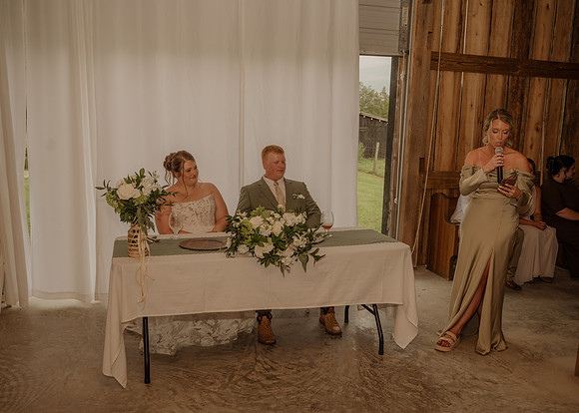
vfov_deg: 43.3
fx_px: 520
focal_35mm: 32
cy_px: 213
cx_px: 297
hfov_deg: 58.2
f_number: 4
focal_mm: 28.5
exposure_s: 1/200
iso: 500
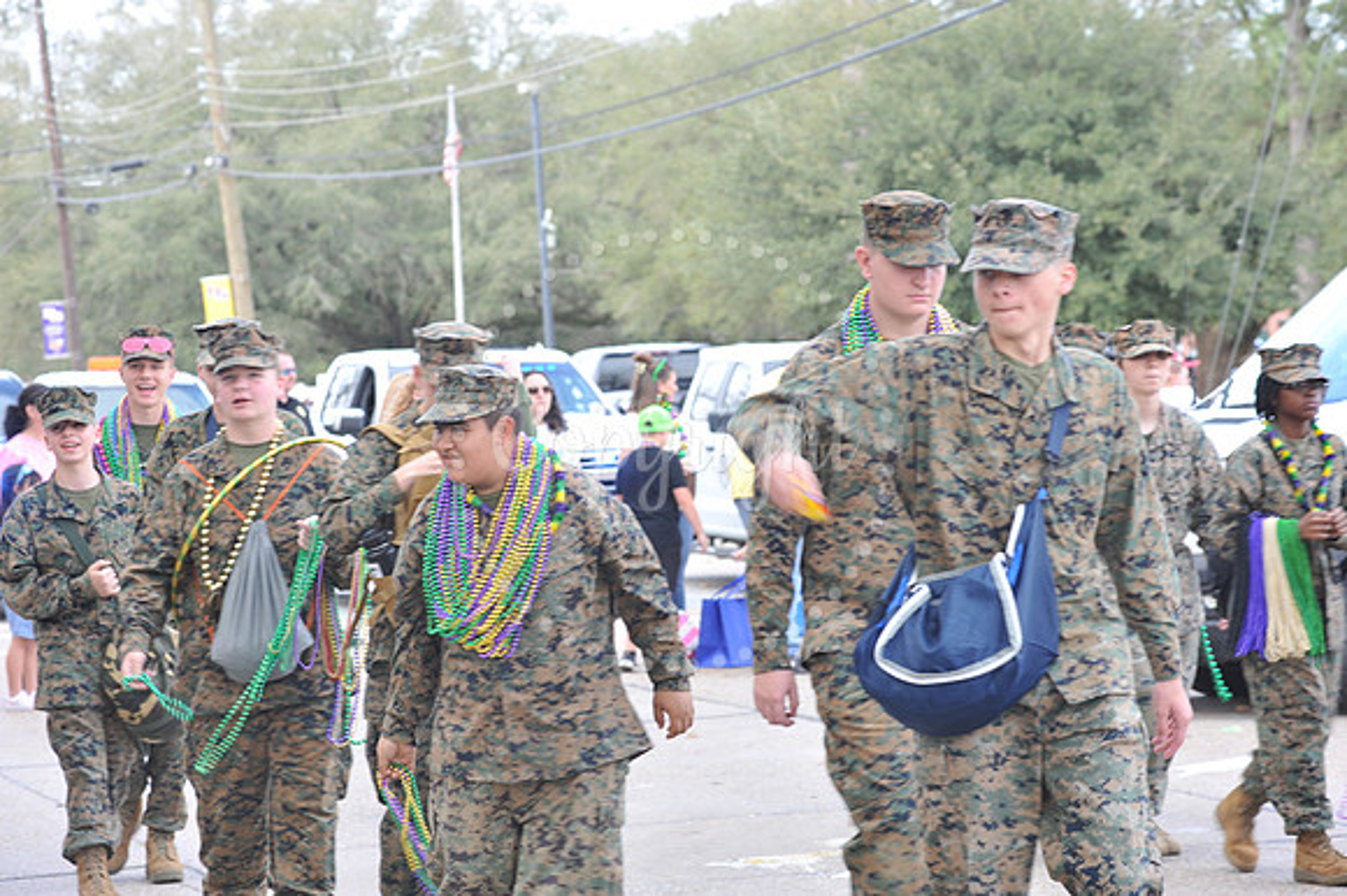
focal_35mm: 120
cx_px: 674
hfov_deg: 17.1
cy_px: 448
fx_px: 4487
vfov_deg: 11.4
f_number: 7.1
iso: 250
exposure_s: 1/80
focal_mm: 120
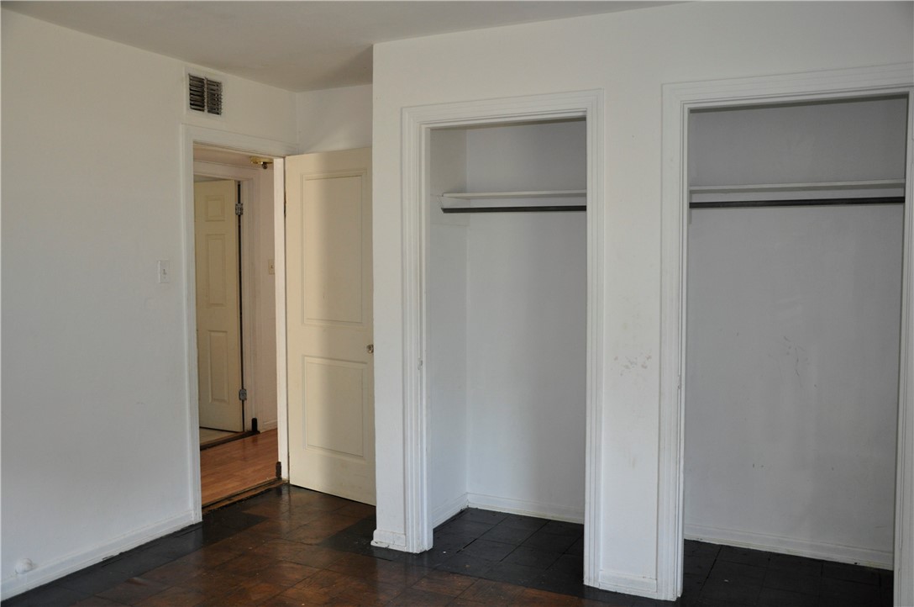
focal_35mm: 32
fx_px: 799
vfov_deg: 41.6
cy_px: 304
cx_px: 457
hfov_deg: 59.6
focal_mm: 21
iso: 800
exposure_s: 1/90
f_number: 3.8
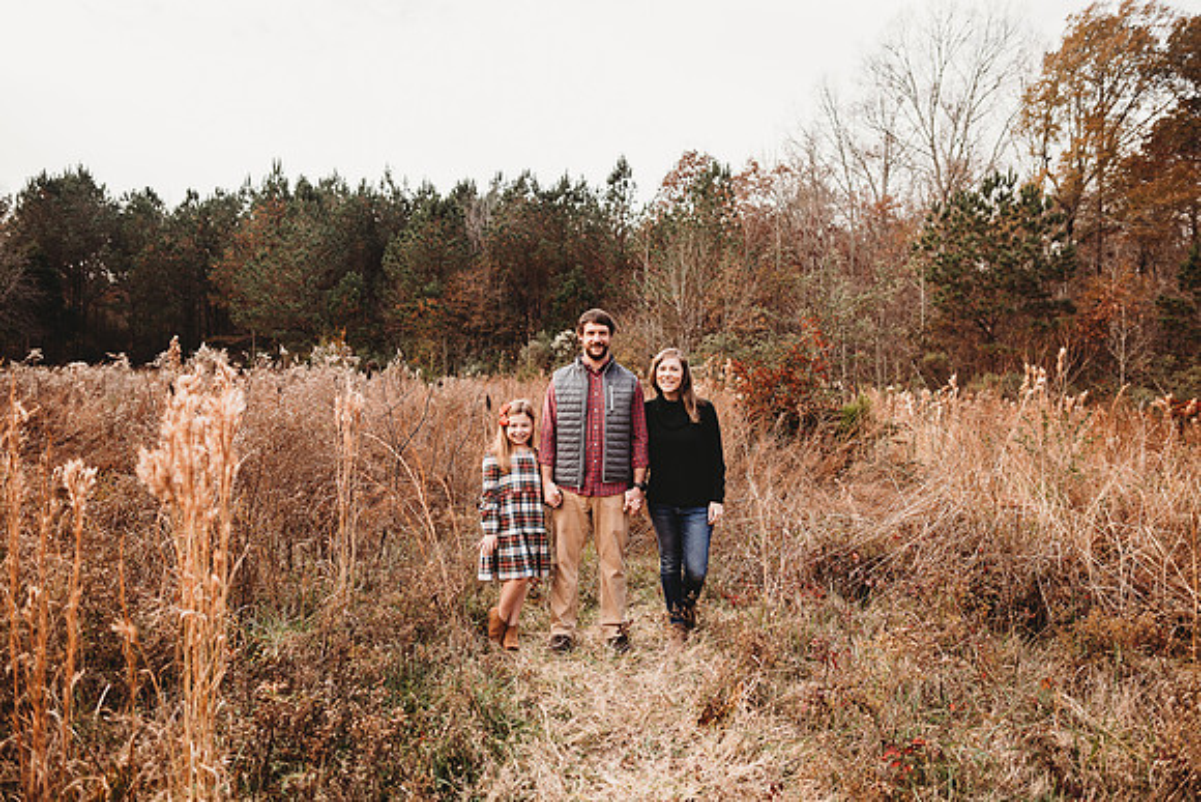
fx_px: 801
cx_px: 600
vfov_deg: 53.2
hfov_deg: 73.7
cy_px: 401
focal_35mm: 24
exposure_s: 1/400
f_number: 2.5
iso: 100
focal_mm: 24
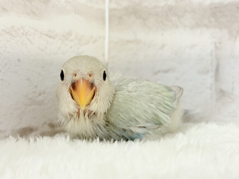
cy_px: 90
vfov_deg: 28.0
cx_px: 120
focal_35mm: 52
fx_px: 359
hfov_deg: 36.8
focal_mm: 5.96
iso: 50
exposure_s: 1/50
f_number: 1.6
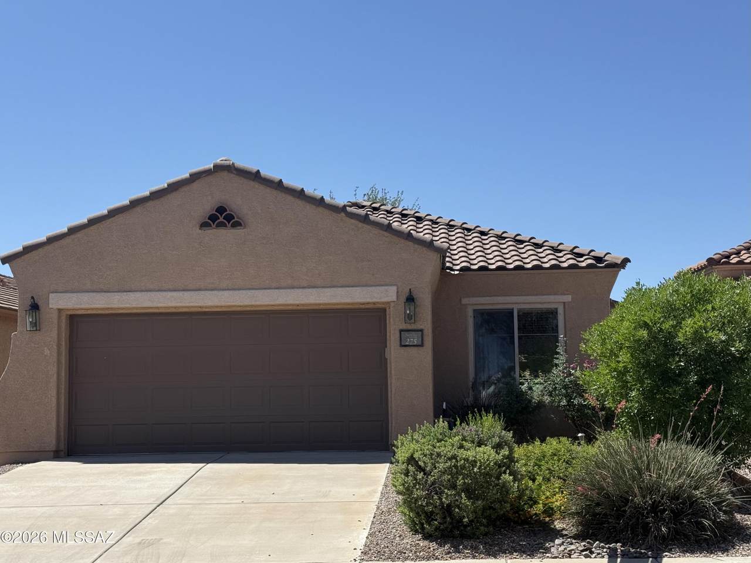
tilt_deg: +5.9
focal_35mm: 48
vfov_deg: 30.3
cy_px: 282
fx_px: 1041
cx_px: 376
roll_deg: -0.7
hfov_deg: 39.7
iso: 64
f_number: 1.78
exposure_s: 1/4878
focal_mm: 6.76
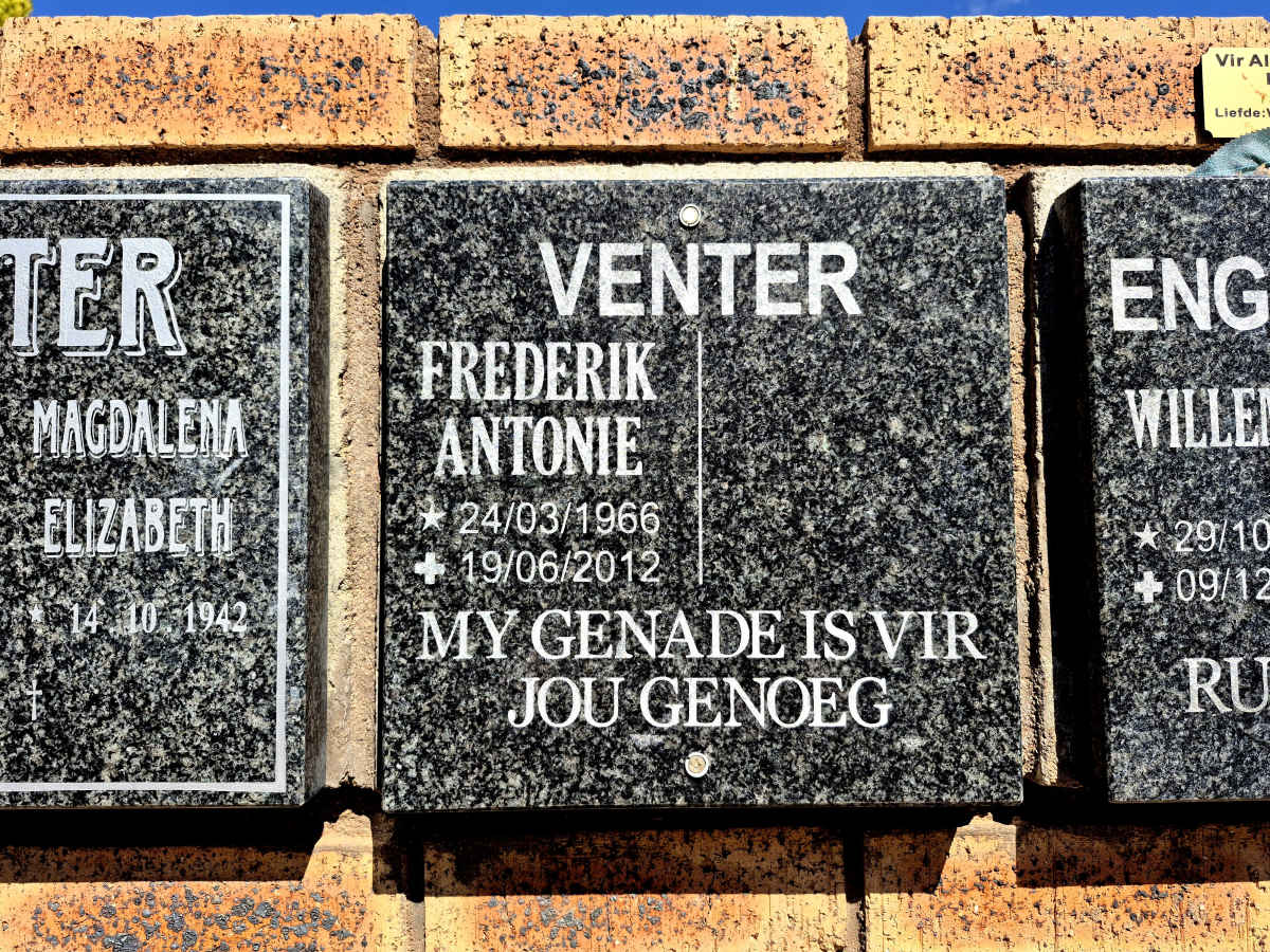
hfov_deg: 73.9
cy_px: 476
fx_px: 844
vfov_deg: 58.9
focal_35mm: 23
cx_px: 635
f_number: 1.8
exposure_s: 1/1428
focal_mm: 5.4
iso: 25
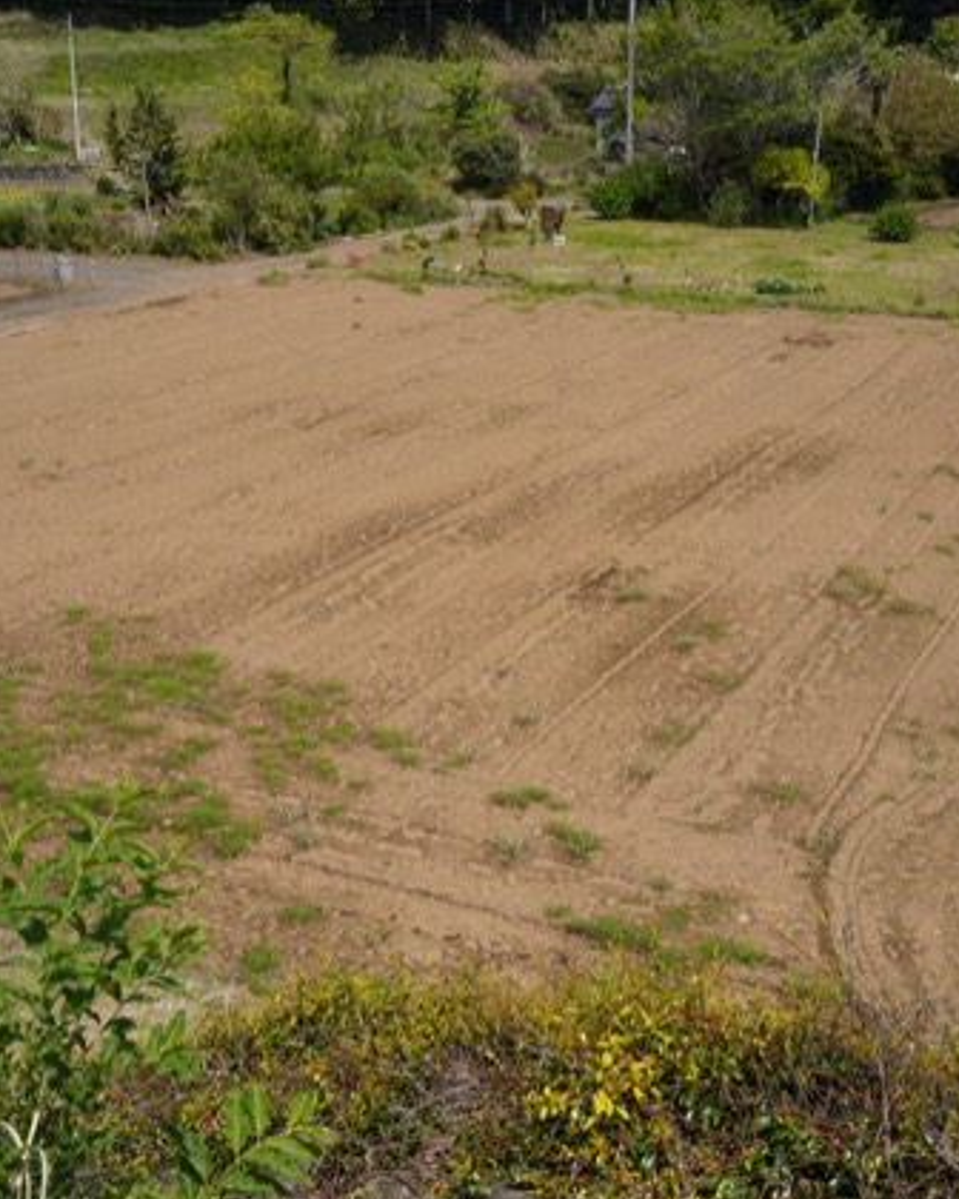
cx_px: 571
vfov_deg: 45.8
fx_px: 1419
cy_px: 602
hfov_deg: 37.2
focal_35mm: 40
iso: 100
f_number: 6.3
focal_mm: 28
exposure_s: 1/400
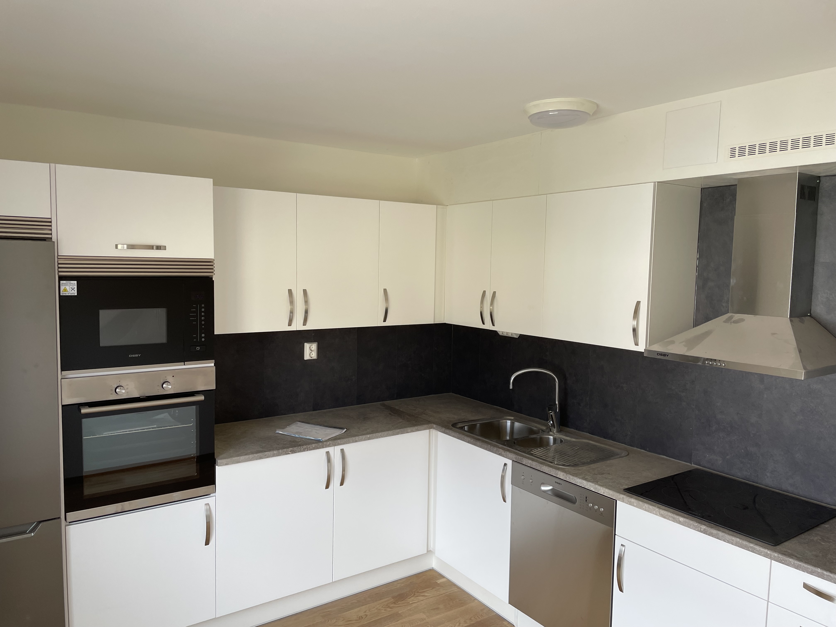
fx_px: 628
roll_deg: -1.5
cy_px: 314
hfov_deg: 67.3
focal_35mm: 26
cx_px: 418
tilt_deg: -6.5
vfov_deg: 53.1
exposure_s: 1/142
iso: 32
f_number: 1.6
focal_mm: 4.2
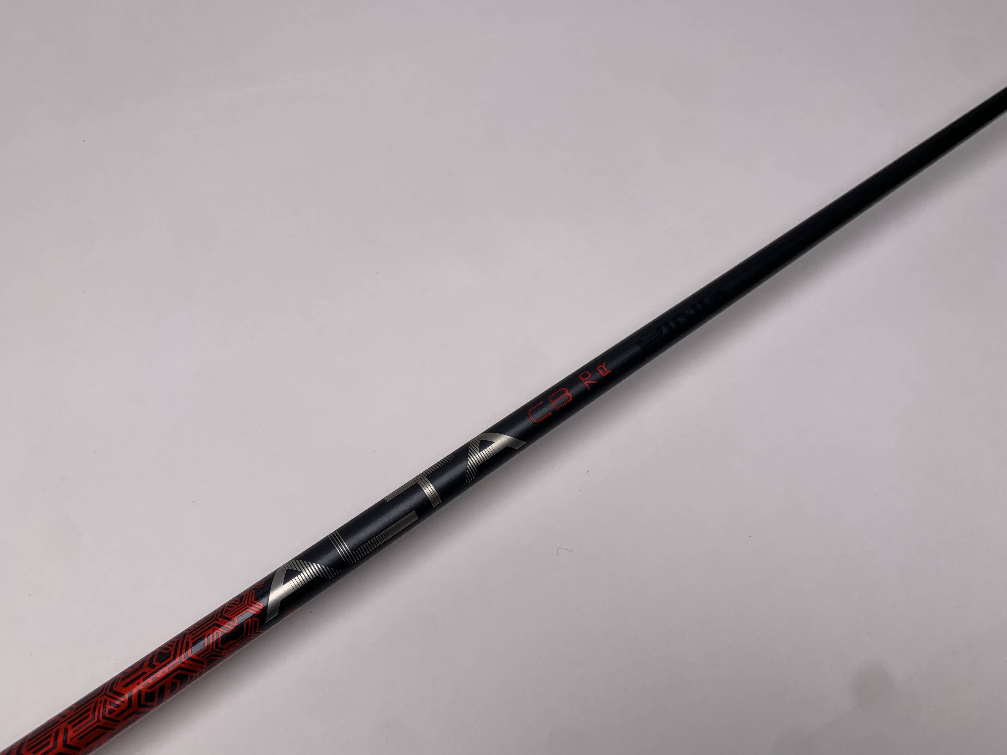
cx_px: 504
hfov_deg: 67.3
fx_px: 756
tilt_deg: -60.6
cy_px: 378
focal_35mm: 26
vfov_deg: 53.1
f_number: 1.8
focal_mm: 4.25
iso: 25
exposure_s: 1/273
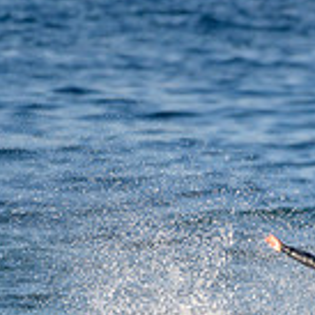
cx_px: 401
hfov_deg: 0.8
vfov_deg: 0.8
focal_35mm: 2203
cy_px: 436
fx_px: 22681
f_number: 5.6
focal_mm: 500
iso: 220
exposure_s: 1/1250
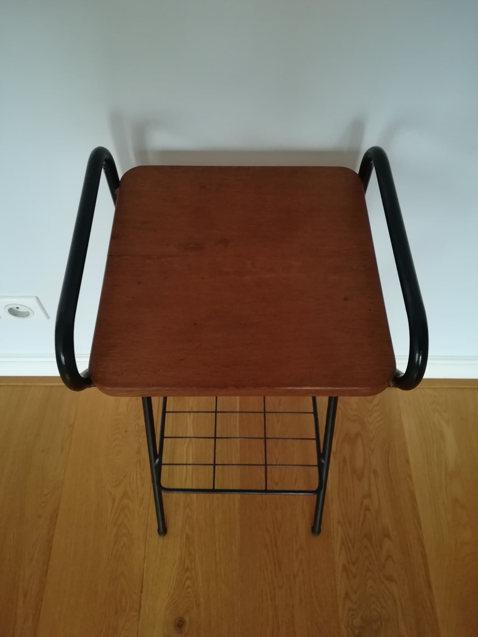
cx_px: 239
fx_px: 479
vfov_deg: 67.3
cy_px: 318
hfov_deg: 53.1
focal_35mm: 26
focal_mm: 3.83
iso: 500
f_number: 2.2
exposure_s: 1/25
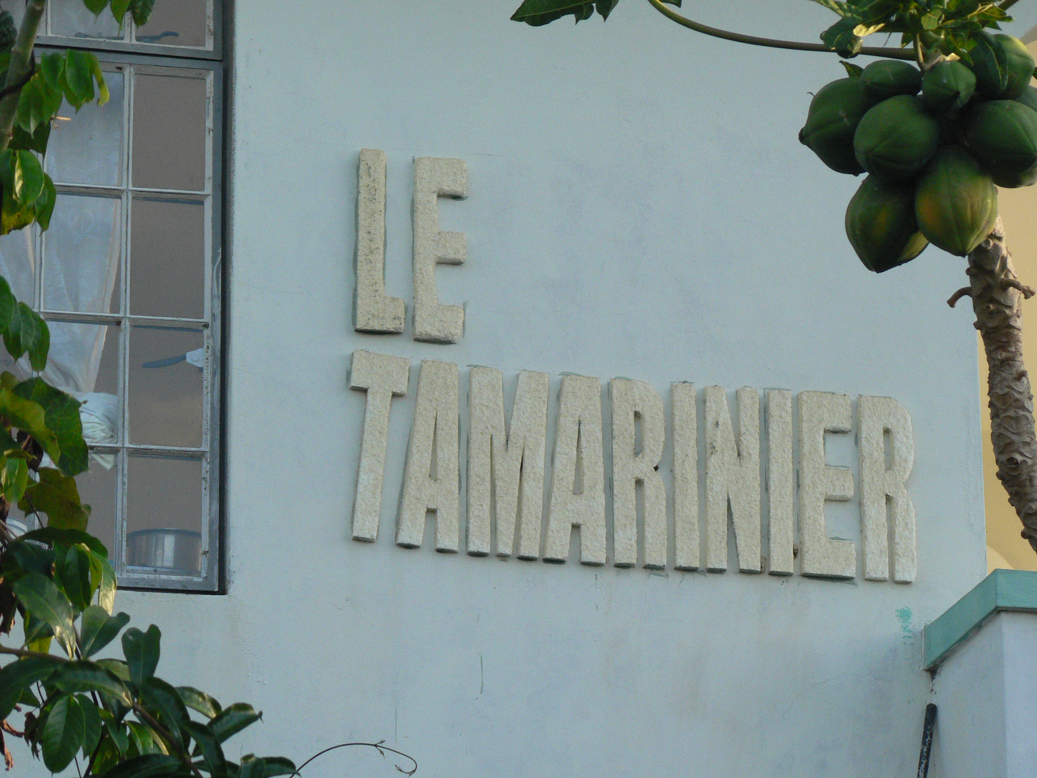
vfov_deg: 9.2
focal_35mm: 161
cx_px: 518
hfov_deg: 12.3
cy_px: 389
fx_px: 4823
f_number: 4
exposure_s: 1/320
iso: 200
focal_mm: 26.8
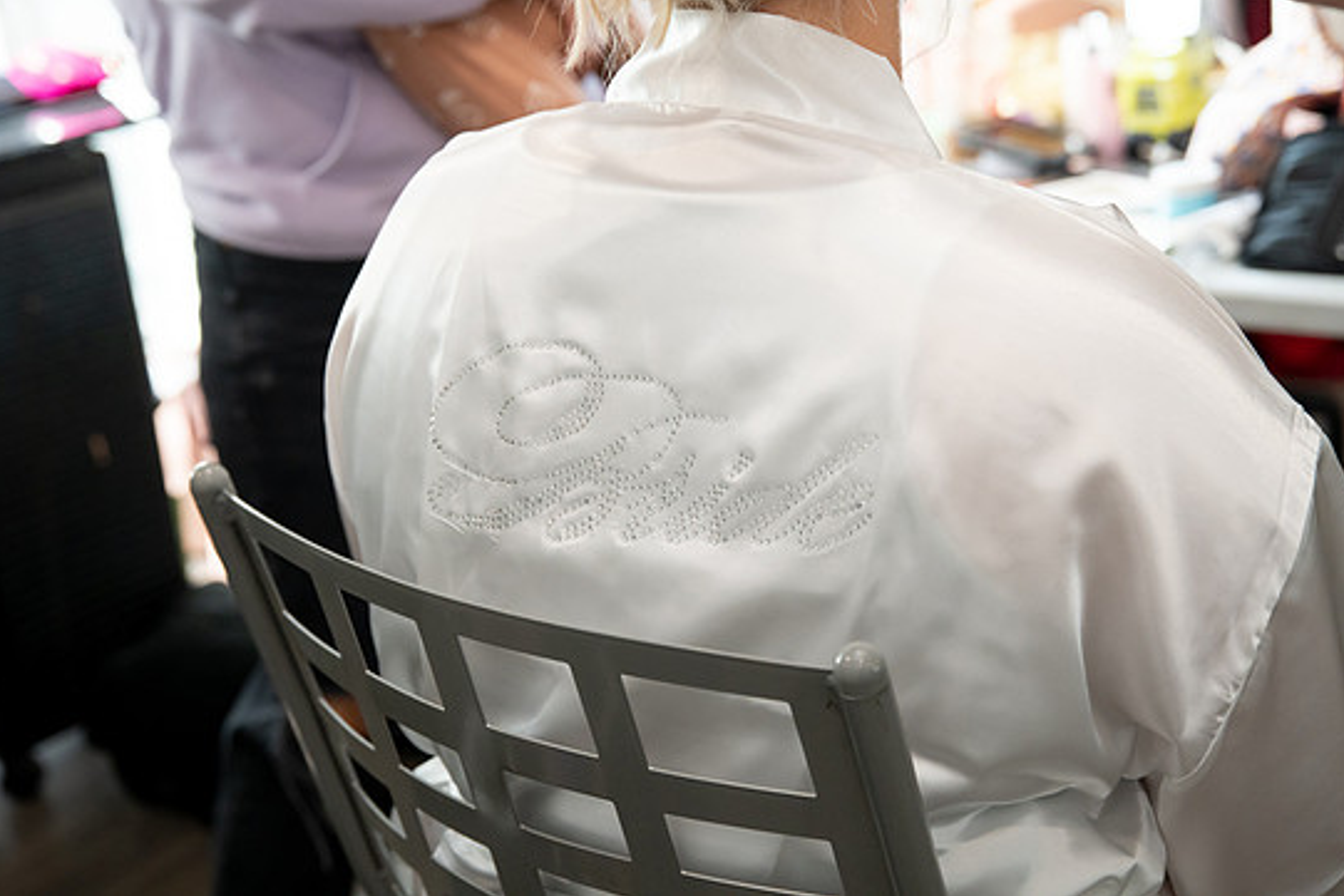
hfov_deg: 33.9
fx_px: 2203
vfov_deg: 23.0
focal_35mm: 59
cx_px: 646
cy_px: 418
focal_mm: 55
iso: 2000
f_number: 3.5
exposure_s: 1/320
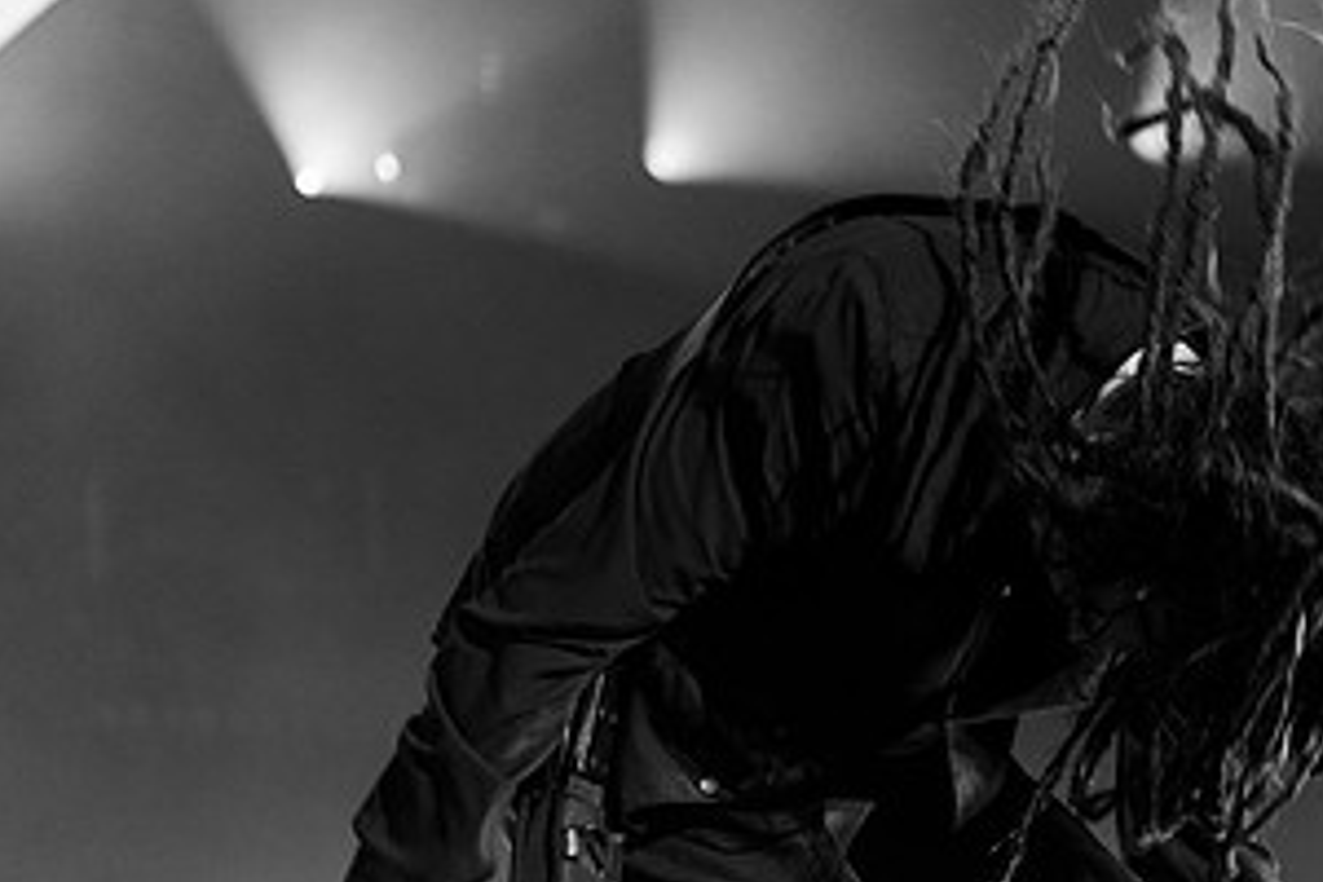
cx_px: 1105
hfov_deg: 14.8
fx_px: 5071
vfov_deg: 9.9
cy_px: 570
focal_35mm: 138
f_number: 3.2
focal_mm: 70
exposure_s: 1/500
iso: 1000
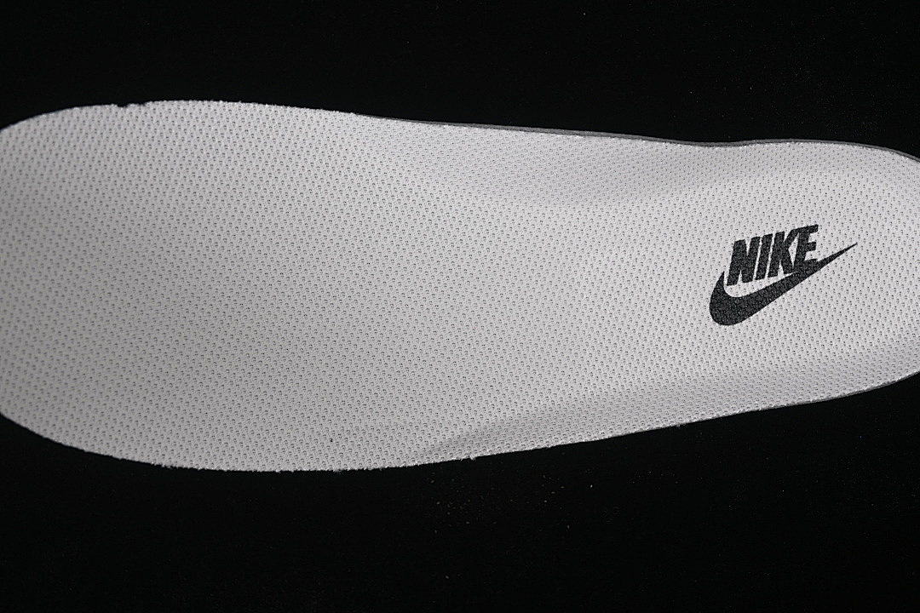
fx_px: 1917
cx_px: 460
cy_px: 306
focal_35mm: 75
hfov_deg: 27.0
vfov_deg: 18.2
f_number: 7.1
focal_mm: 50
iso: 160
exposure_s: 1/80
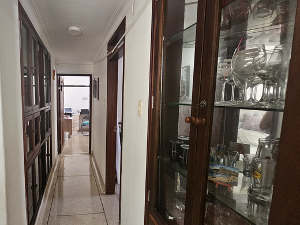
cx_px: 91
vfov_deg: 68.7
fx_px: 165
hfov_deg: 80.7
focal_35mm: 19
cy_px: 116
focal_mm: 2.2
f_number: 2.2
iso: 320
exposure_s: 1/60
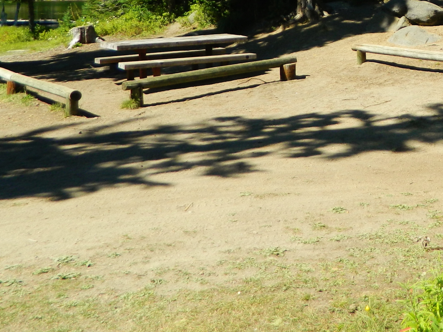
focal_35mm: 55
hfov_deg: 32.6
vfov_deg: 25.1
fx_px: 704
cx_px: 424
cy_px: -12
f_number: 3.1
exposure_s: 1/640
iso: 80
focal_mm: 4.5
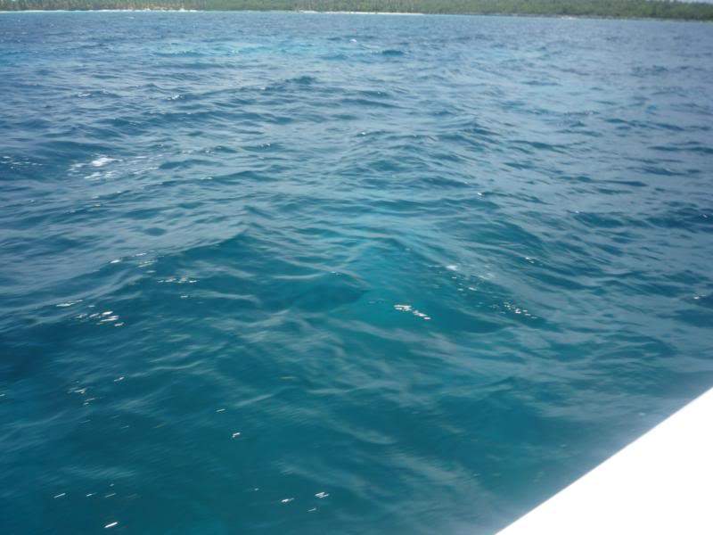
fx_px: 659
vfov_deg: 44.2
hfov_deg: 56.8
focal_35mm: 32
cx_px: 356
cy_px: 268
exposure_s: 1/400
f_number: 5
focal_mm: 5.2
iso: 100
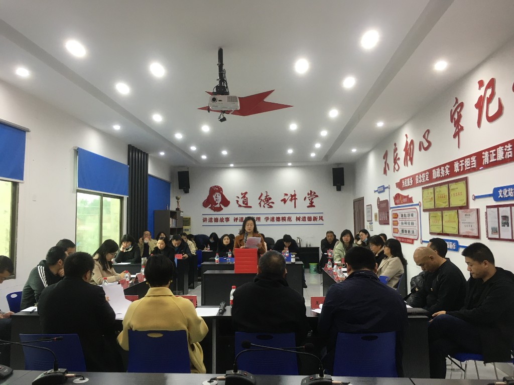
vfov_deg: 48.2
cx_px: 257
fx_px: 431
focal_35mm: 29
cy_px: 192
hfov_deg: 61.7
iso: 100
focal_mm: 4.15
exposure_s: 1/33
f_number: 2.2
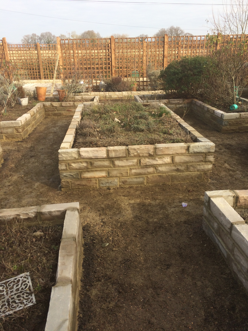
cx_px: 124
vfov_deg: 61.7
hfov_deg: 48.2
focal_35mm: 29
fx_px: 277
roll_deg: +3.3
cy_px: 166
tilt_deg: -22.9
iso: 32
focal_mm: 4.15
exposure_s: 1/695
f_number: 2.2
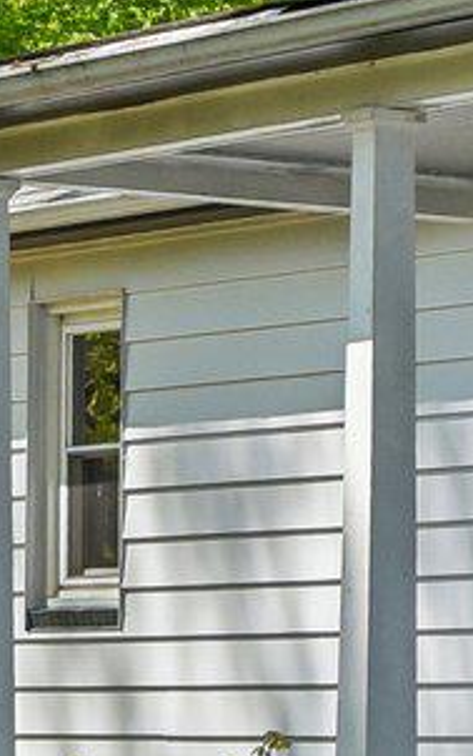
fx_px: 4265
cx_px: 1900
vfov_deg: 10.1
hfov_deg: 5.5
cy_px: 212
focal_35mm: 207
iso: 400
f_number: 8
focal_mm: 30
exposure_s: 1/500
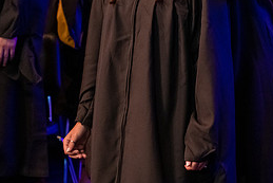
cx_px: 203
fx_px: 1191
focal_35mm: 157
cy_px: -9
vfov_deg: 8.7
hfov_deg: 13.0
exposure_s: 1/200
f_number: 4
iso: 3200
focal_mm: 70
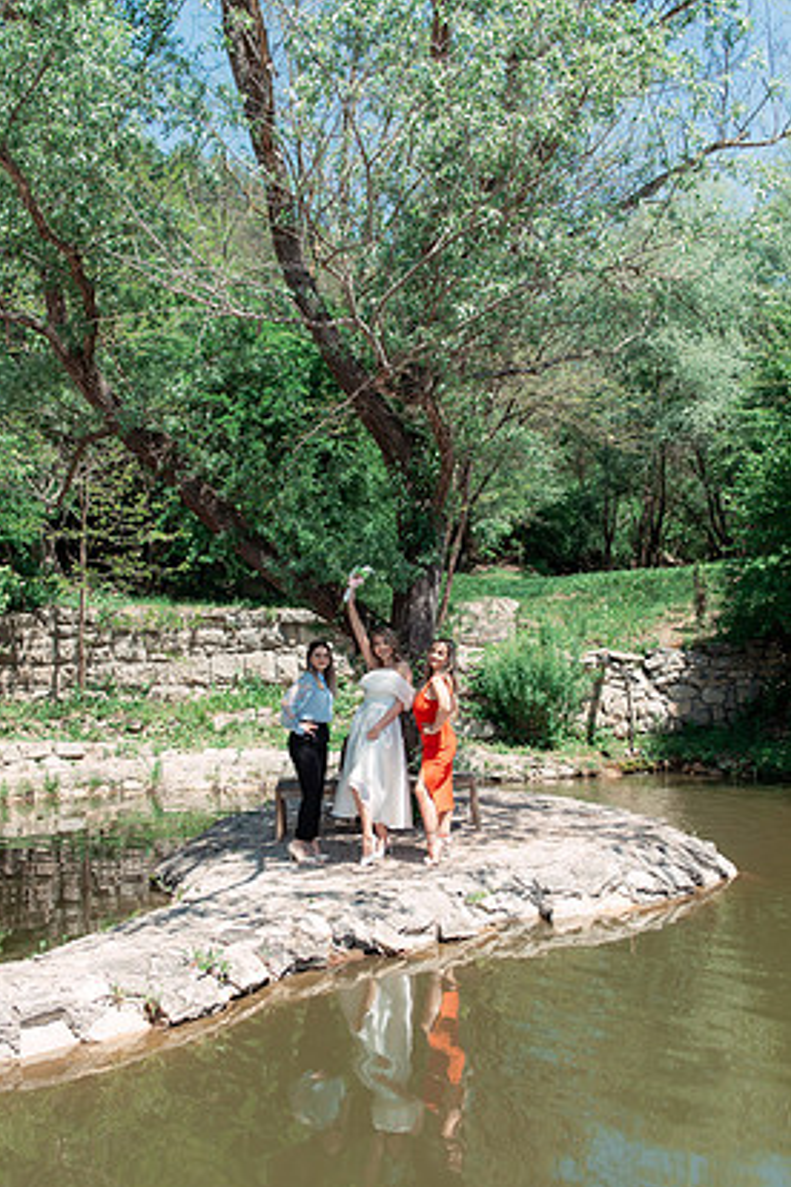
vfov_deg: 50.7
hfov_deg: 35.0
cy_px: 637
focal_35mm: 38
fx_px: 1252
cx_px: 364
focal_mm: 35
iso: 125
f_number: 4.5
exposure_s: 1/1600
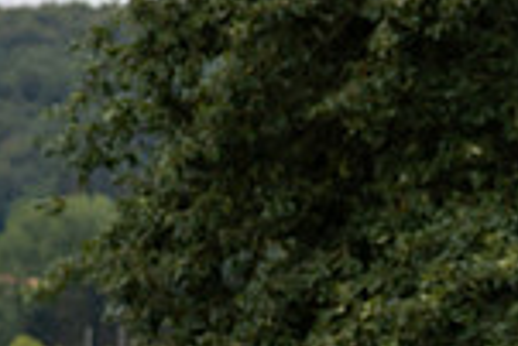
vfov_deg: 2.9
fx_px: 6712
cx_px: -329
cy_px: 587
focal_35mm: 466
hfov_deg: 4.4
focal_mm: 90
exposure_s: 1/1000
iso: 500
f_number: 3.5
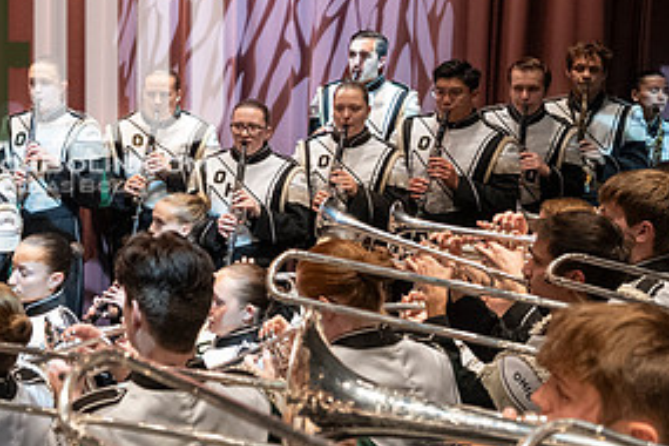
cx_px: 47
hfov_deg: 31.1
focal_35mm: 61
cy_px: 81
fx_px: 1133
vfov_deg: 21.9
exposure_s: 1/500
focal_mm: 30
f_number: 4
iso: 1600
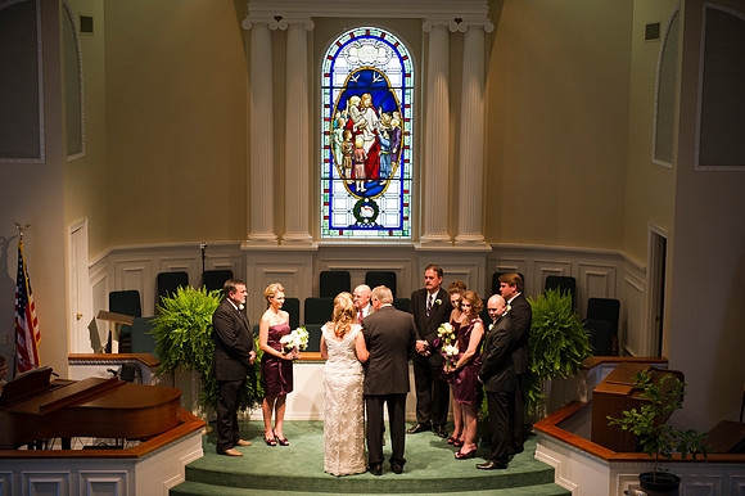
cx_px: 372
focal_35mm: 62
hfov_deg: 32.4
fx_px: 1282
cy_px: 248
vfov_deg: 21.9
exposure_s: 1/50
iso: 1600
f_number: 2.8
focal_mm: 62
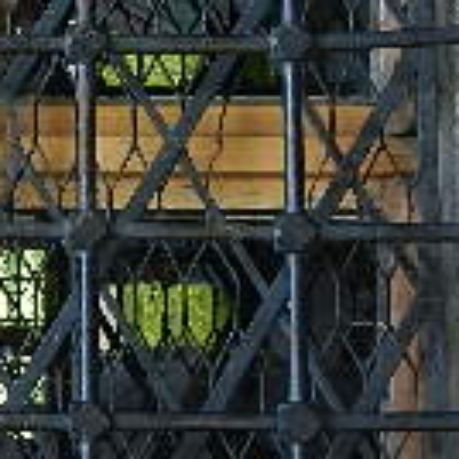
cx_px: -75
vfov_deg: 14.3
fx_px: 1830
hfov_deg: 13.9
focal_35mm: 122
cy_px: 185
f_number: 3.6
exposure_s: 1/100
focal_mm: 5.1
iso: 160
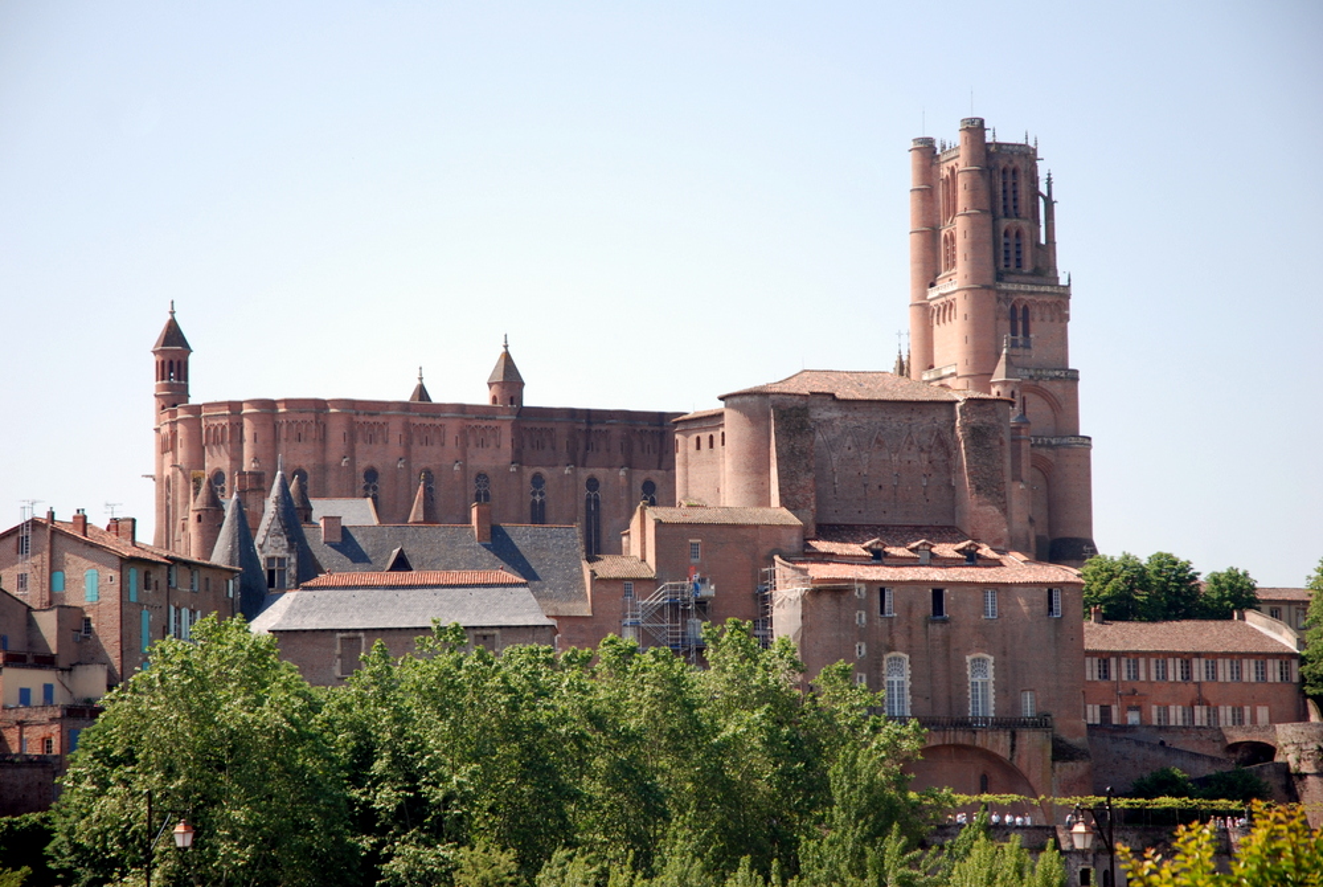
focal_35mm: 105
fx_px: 3864
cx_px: 662
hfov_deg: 19.4
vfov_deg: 13.1
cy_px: 444
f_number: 5
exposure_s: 1/400
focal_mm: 70
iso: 200
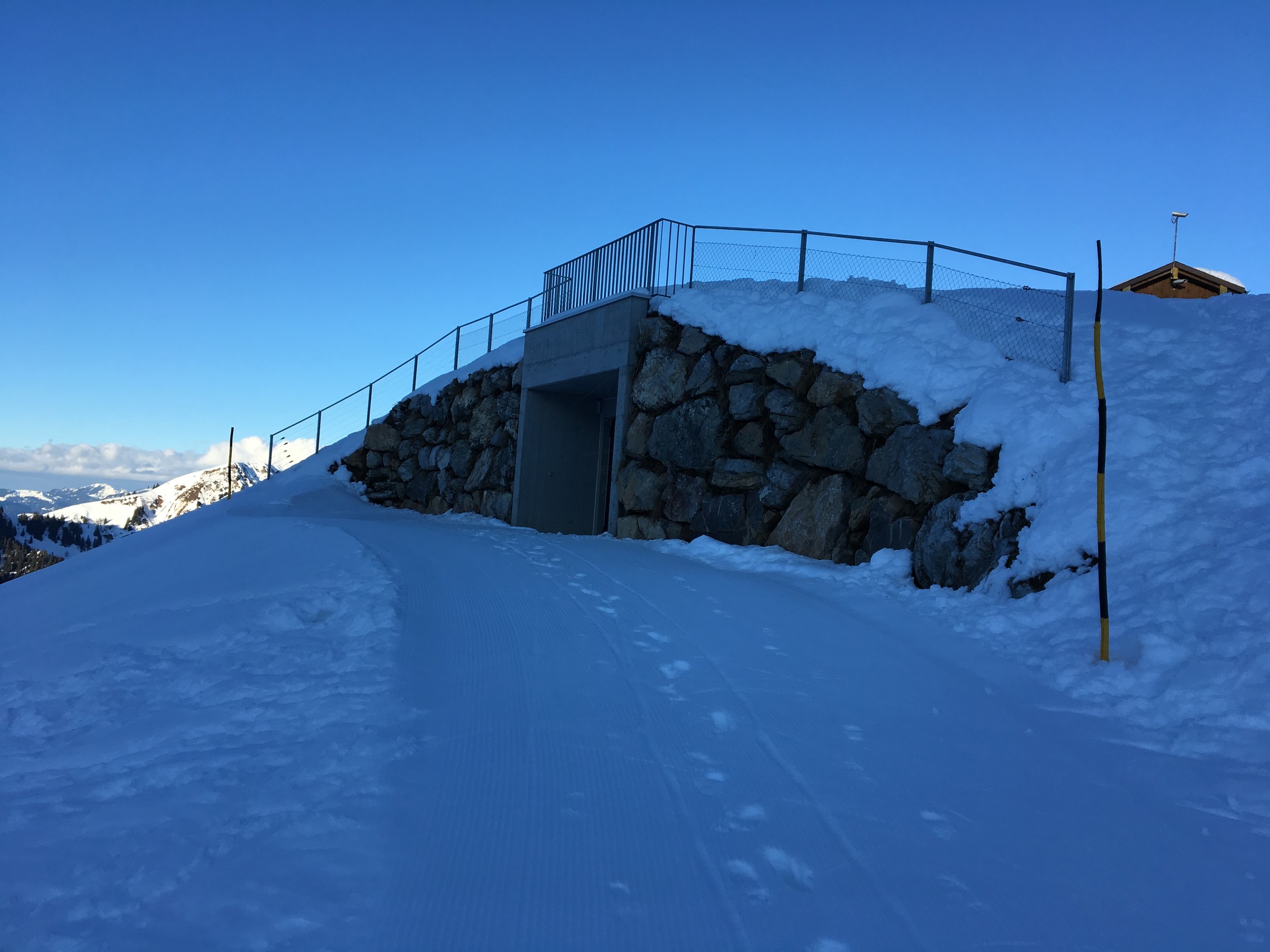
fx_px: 1064
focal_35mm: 29
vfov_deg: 48.2
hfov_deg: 61.7
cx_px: 635
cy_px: 476
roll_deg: -3.5
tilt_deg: +2.7
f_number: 2.2
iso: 25
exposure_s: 1/1261
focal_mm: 4.15
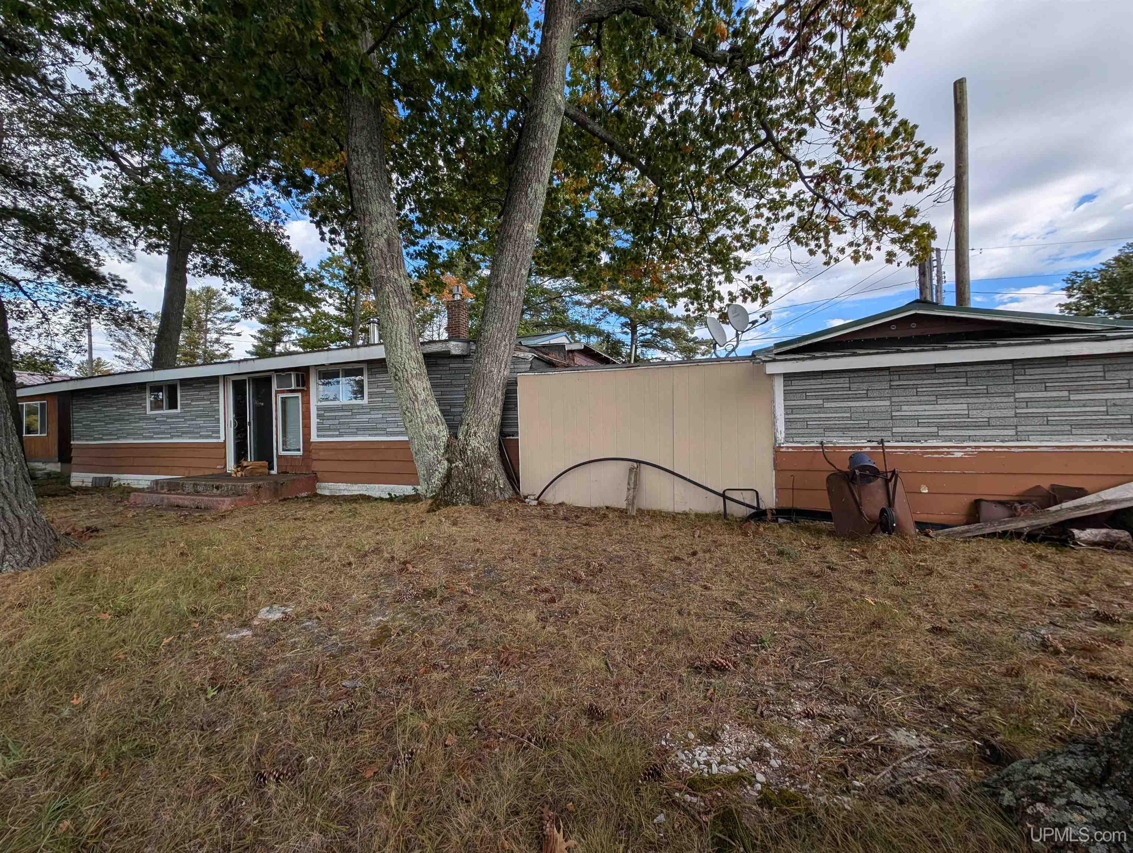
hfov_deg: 110.5
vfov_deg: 94.6
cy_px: 426
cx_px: 566
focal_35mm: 12
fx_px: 393
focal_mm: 2.23
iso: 37
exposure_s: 1/1016
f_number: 1.95
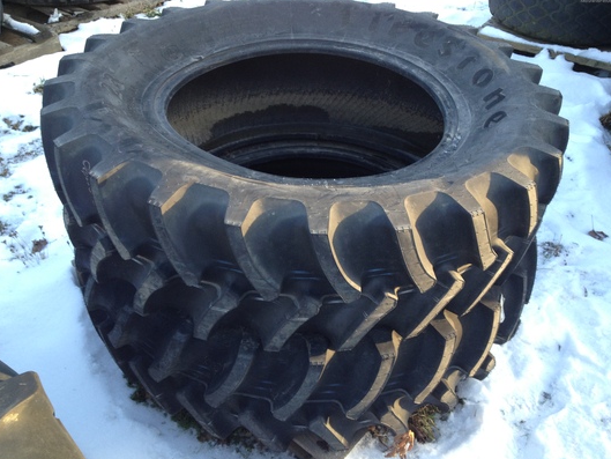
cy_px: 231
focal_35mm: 36
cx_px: 310
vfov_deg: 39.7
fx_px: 636
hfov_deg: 51.3
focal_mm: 4.28
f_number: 2.4
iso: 64
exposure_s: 1/120
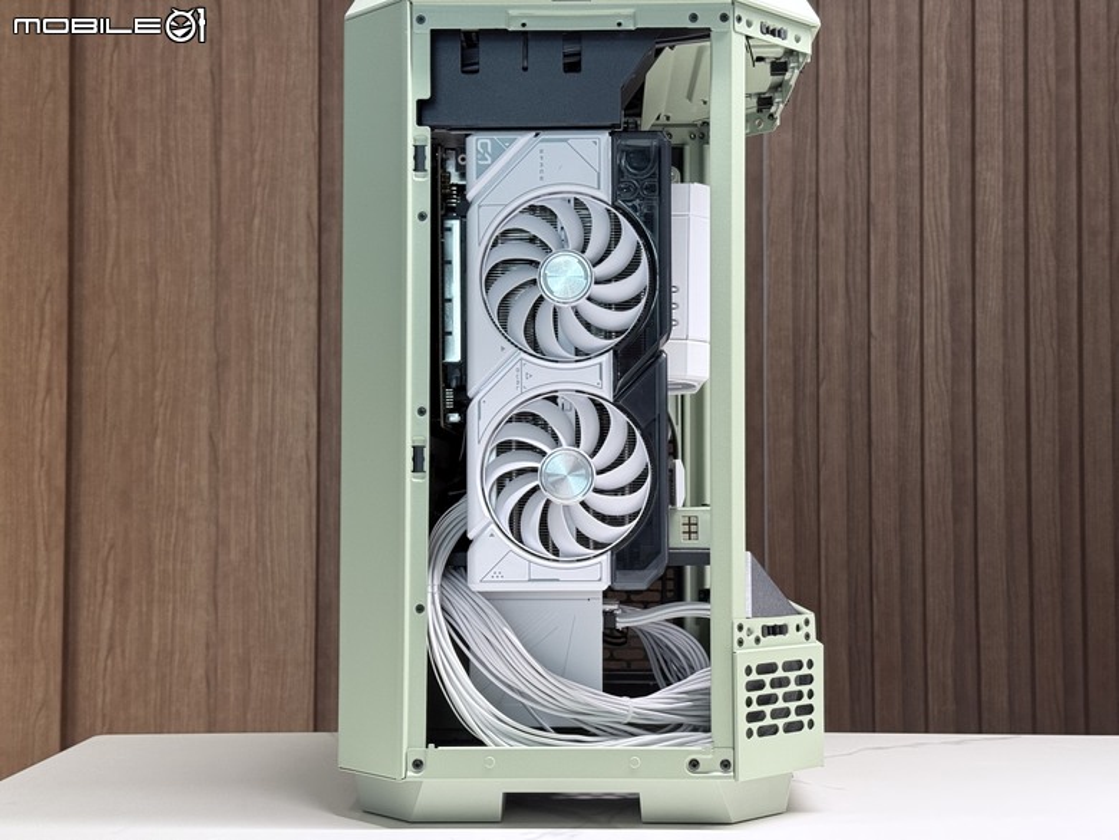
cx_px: 560
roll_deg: +0.3
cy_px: 420
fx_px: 1552
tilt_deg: +2.2
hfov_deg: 39.7
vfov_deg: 30.3
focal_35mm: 48
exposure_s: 1/60
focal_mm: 6.76
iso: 125
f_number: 1.78
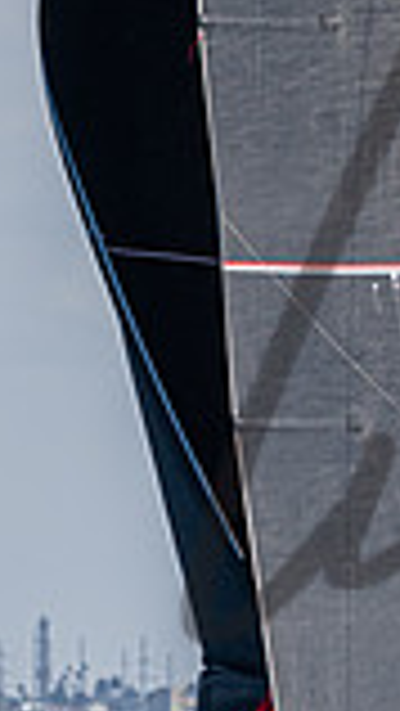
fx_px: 19815
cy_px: 396
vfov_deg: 2.1
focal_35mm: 1052
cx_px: 895
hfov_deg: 1.2
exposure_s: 1/3200
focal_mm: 220
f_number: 5
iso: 400
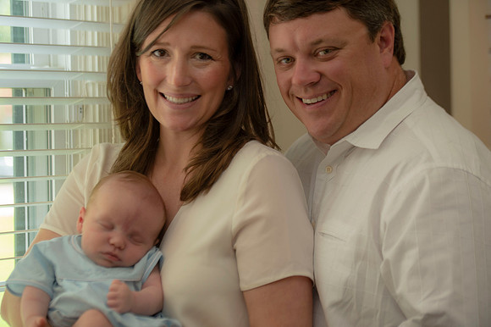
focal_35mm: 95
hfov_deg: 21.5
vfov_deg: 14.4
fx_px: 1295
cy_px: 164
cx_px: 246
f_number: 2.8
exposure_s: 1/100
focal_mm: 95
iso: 320
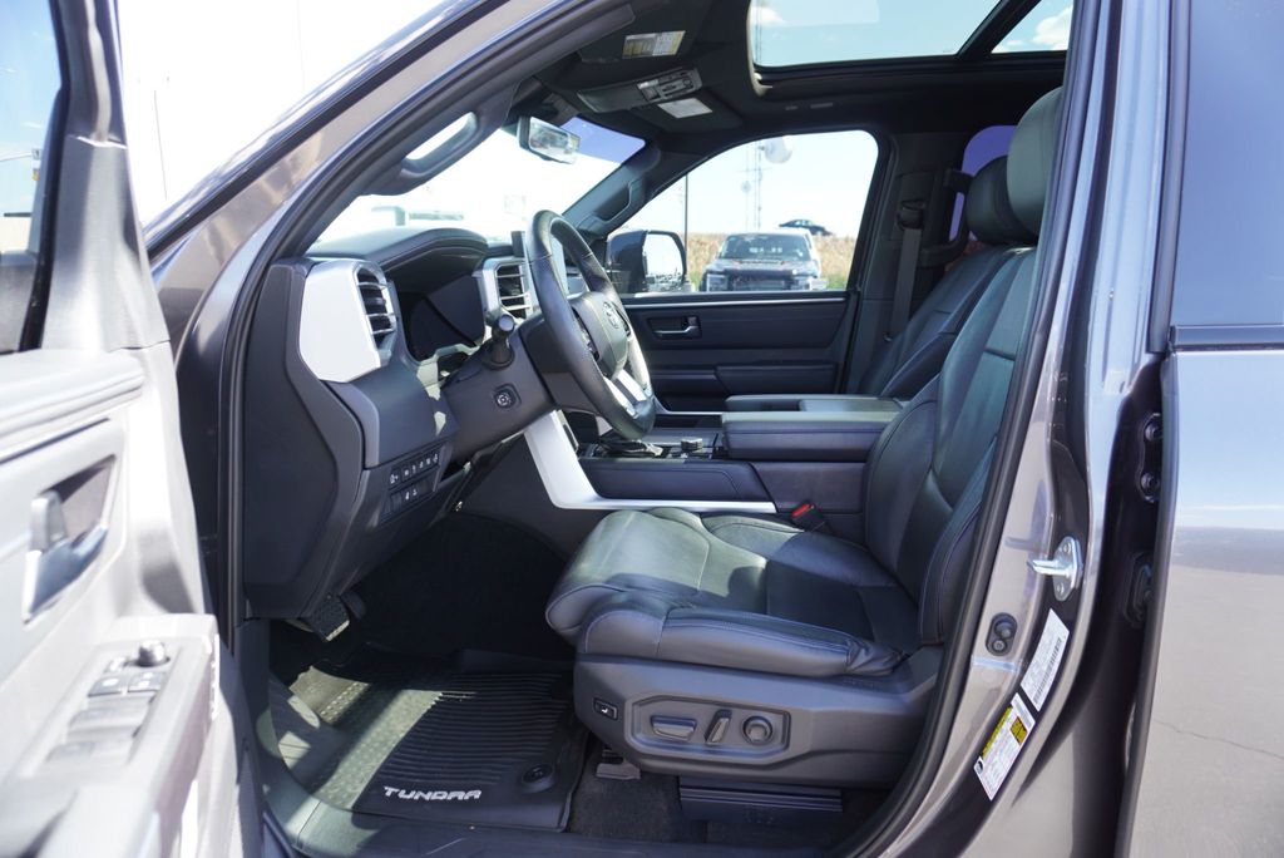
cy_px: 429
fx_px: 856
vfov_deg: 53.2
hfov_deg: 73.7
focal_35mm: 24
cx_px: 642
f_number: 4
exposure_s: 1/60
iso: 125
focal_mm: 16
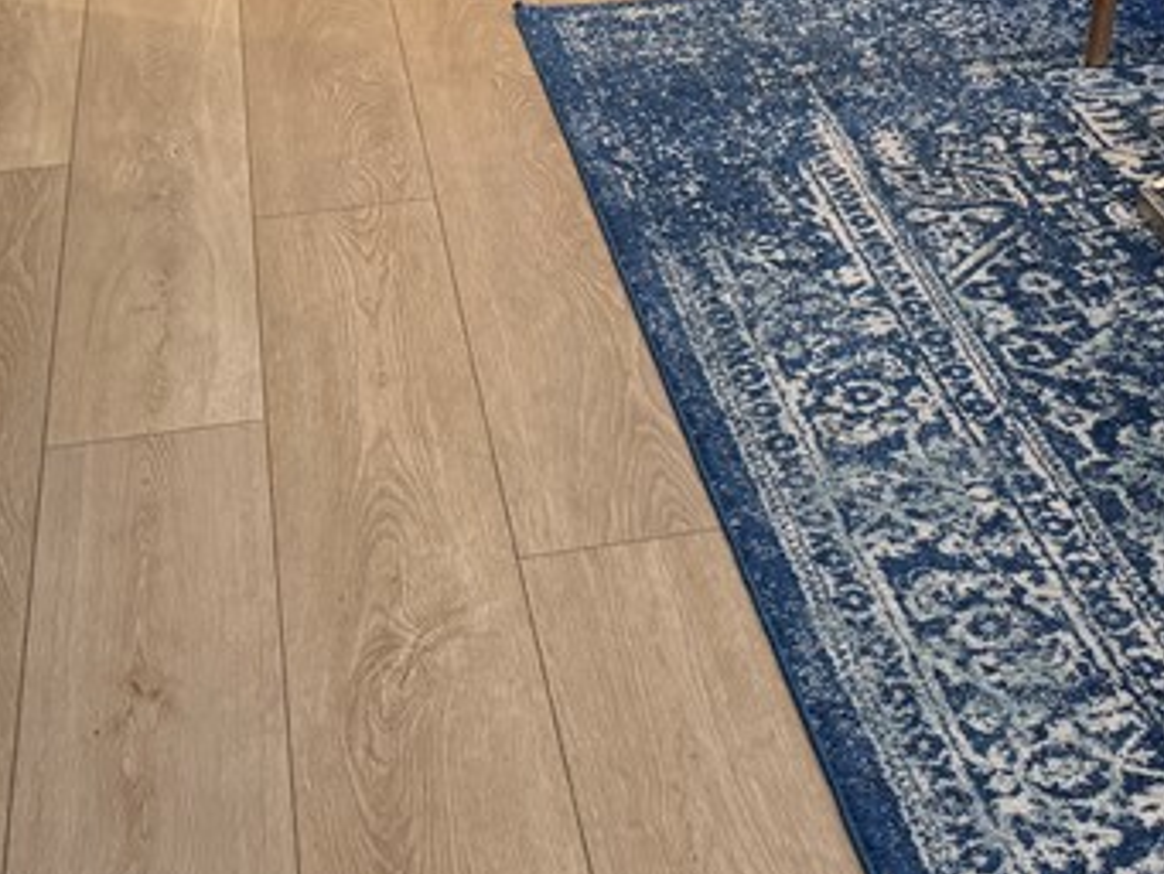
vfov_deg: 18.4
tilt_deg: -12.4
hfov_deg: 26.4
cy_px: -386
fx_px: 2422
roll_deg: -2.1
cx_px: 959
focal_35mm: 72
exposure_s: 1/60
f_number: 1.78
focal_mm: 6.76
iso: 200
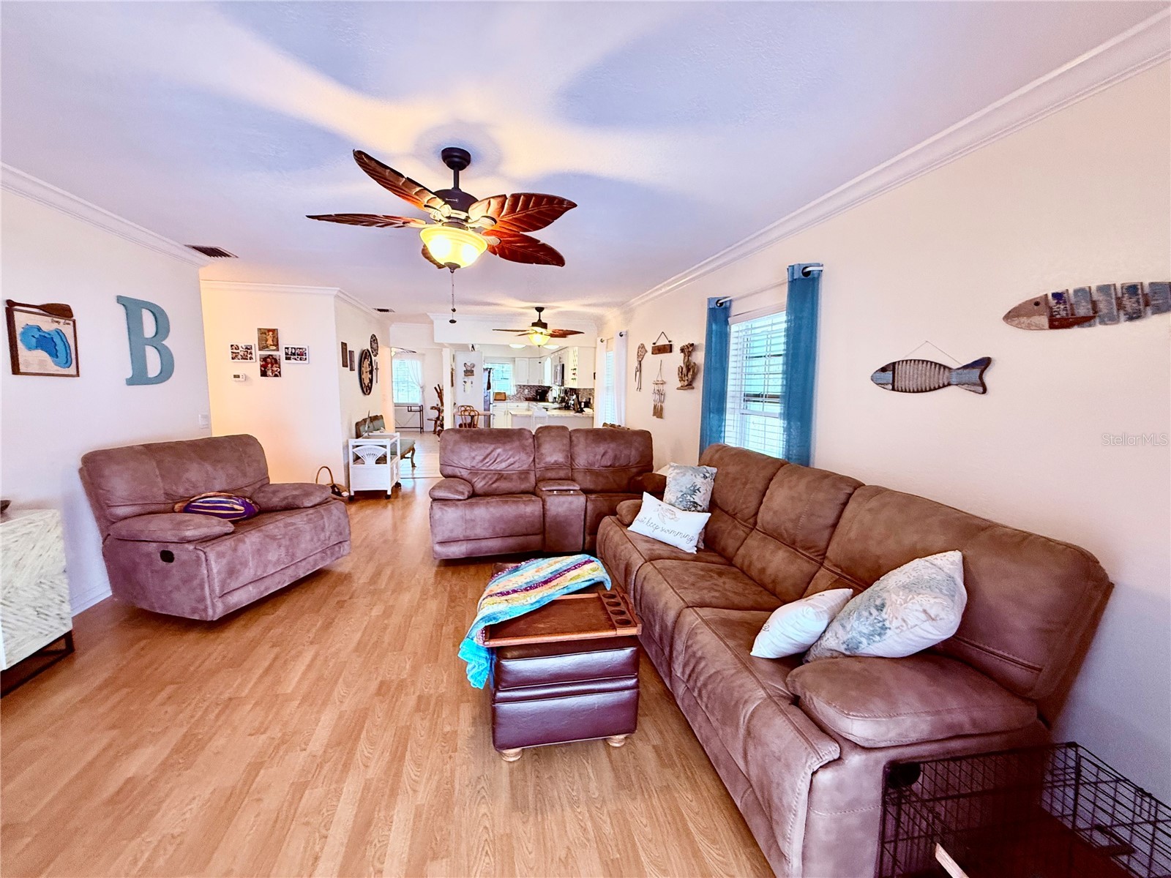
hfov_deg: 102.1
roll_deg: -1.0
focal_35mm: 14
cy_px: 439
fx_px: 474
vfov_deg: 85.7
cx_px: 586
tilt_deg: -6.4
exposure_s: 1/60
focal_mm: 2.22
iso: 320
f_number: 2.2
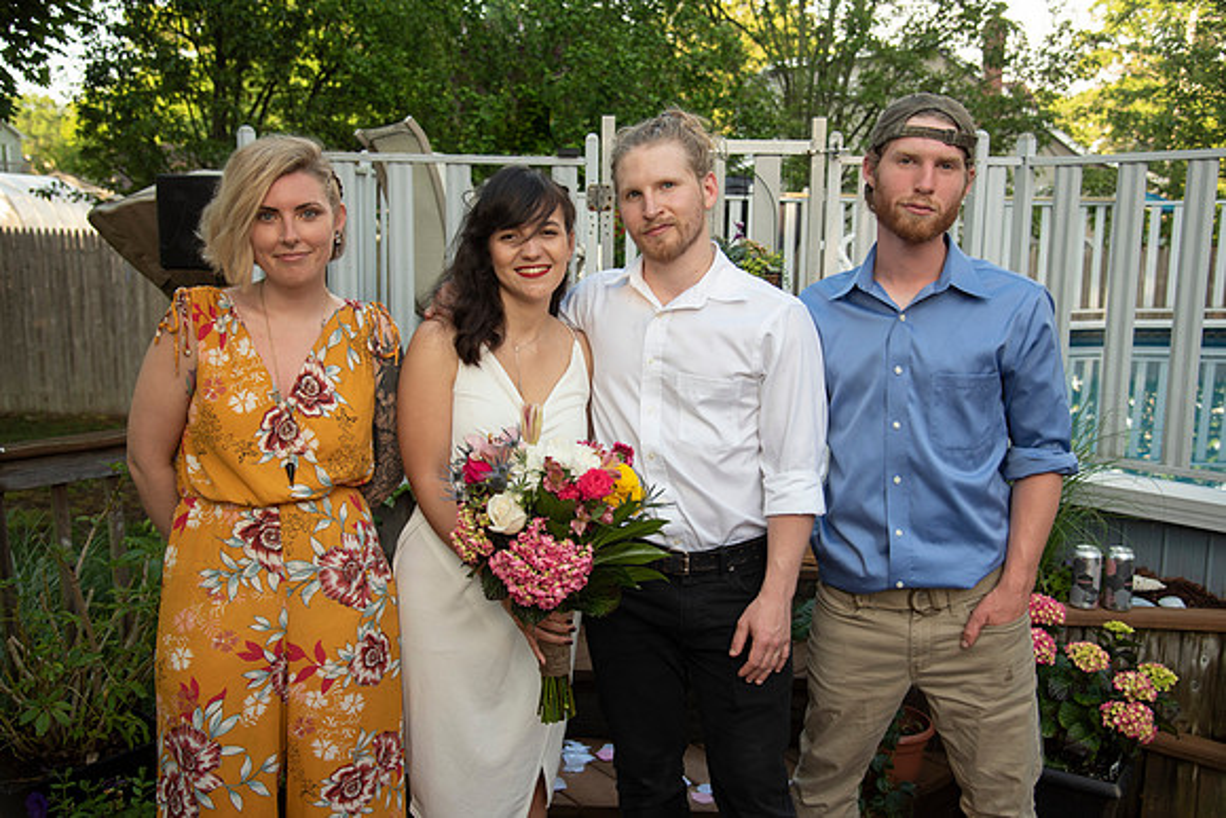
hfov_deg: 55.8
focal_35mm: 34
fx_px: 1158
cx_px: 613
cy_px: 409
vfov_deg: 38.9
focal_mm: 34
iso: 100
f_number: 4
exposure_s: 1/200
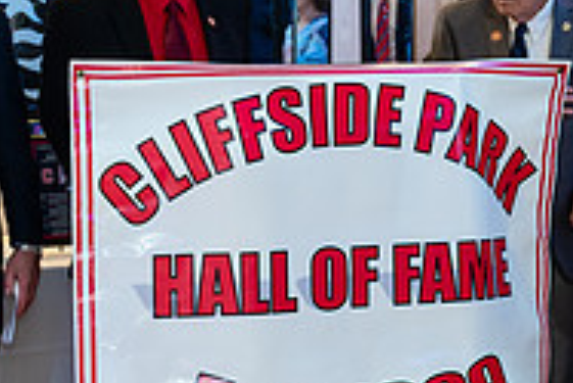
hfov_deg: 16.4
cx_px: 368
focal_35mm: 125
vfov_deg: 11.0
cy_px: 214
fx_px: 1991
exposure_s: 1/200
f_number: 3.2
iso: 1600
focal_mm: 40
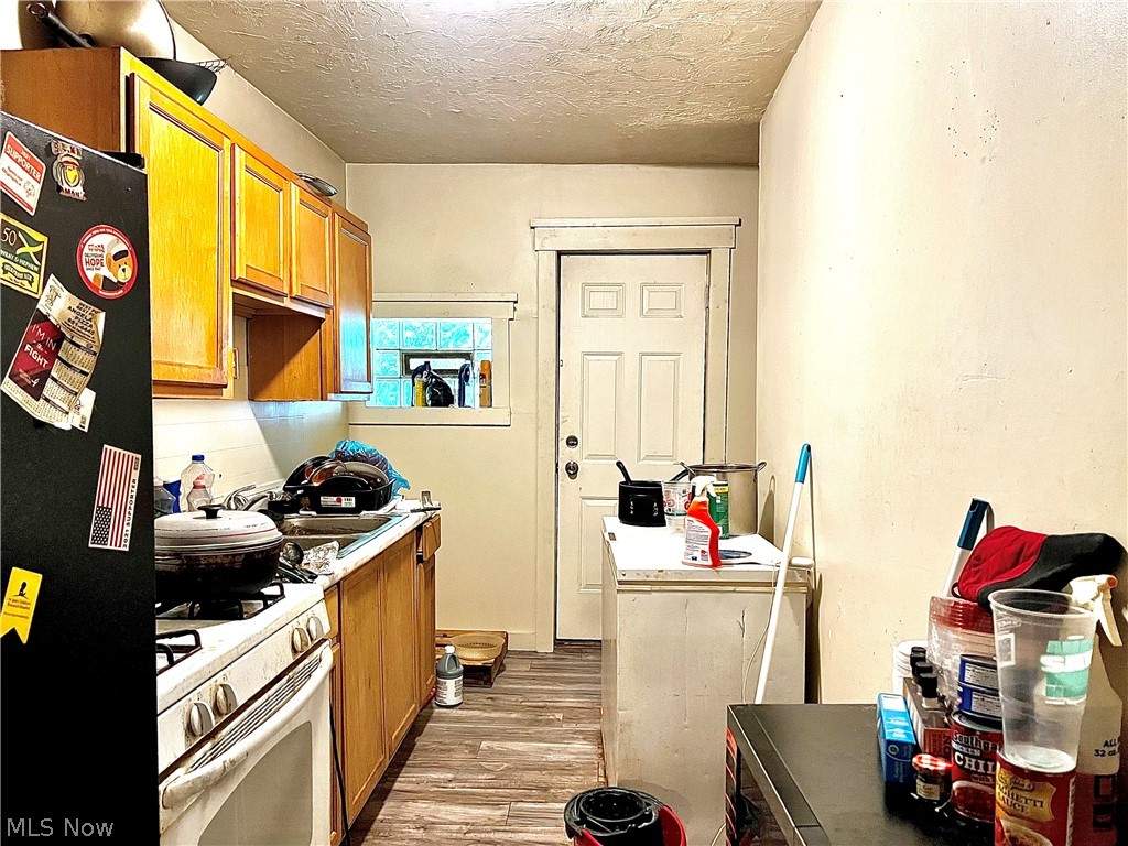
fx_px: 847
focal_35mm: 26
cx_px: 564
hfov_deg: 67.3
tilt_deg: -3.8
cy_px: 423
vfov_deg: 53.1
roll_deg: -0.4
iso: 400
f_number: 1.5
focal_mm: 5.7
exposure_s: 1/60
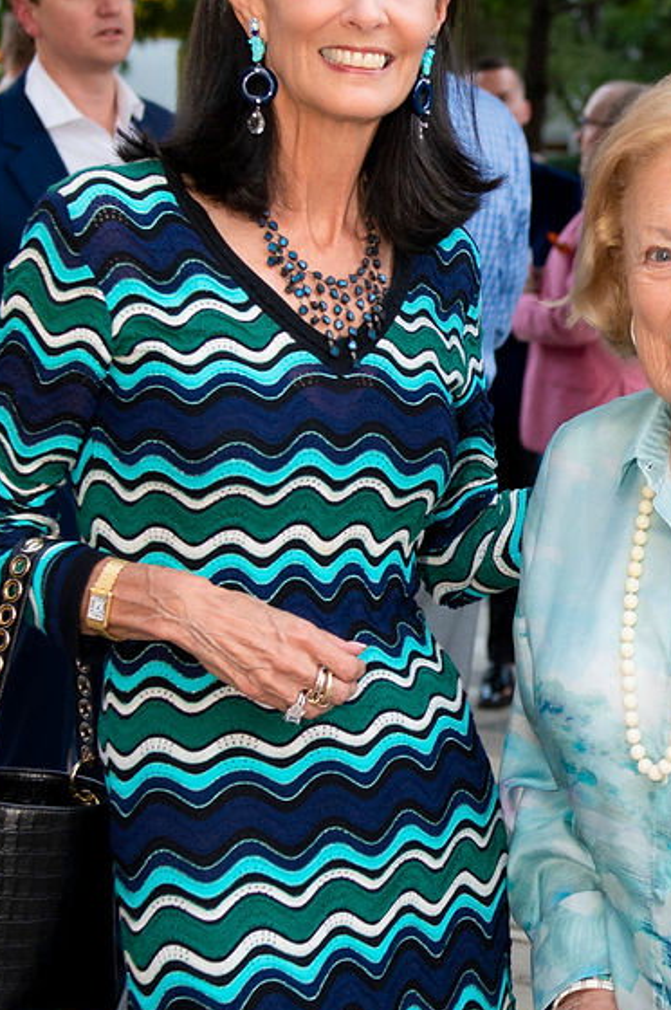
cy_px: 794
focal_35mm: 99
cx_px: 581
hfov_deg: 13.7
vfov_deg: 20.4
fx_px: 2775
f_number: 3.5
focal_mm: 36
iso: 1000
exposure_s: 1/200
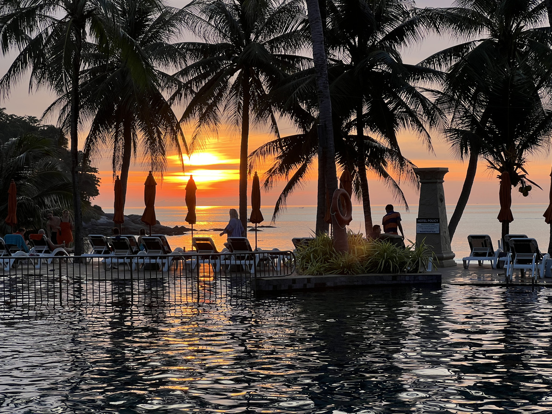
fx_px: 1228
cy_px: 207
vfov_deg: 19.1
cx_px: 276
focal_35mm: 77
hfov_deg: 25.3
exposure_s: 1/141
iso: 32
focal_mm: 9
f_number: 2.8
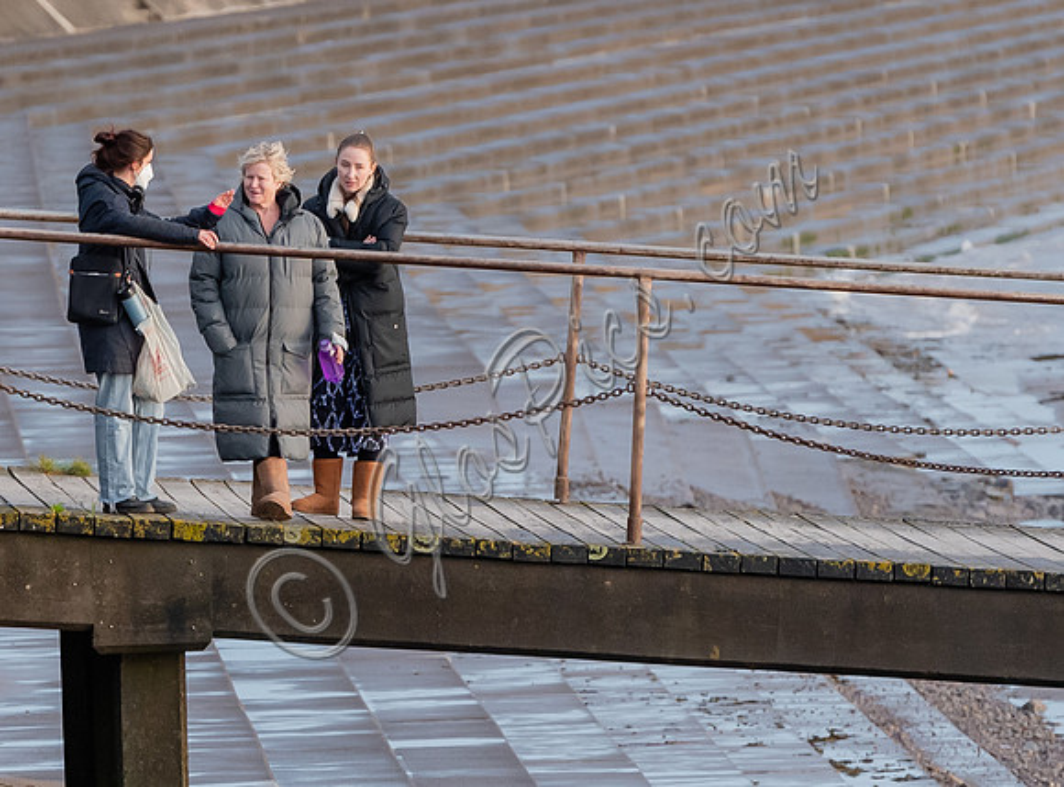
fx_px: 24646
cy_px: 453
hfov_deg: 2.5
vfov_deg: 1.8
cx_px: 394
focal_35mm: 806
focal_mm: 200
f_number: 5.6
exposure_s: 1/320
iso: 640
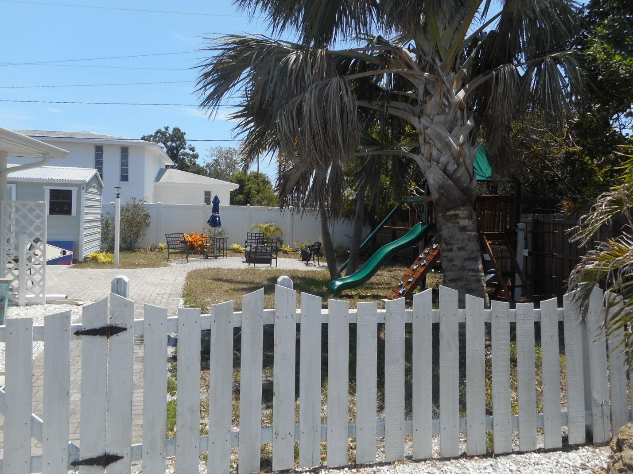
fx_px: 512
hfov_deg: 63.4
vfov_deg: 49.7
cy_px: 224
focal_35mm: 28
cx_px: 327
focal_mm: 4.5
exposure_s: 1/640
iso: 80
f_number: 3.7
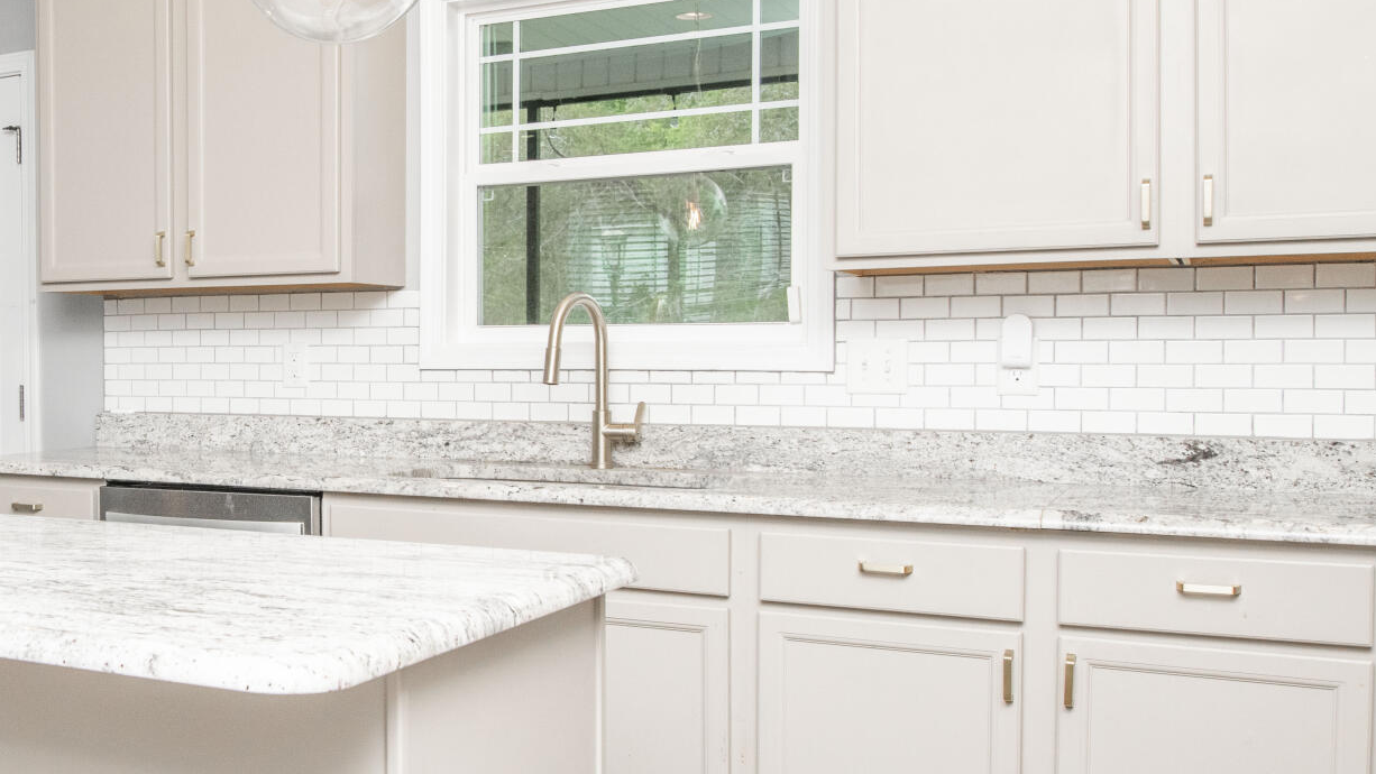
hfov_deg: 44.8
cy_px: 397
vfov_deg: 29.0
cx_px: 130
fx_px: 1496
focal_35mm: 41
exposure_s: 1/125
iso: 400
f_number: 9
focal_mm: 16
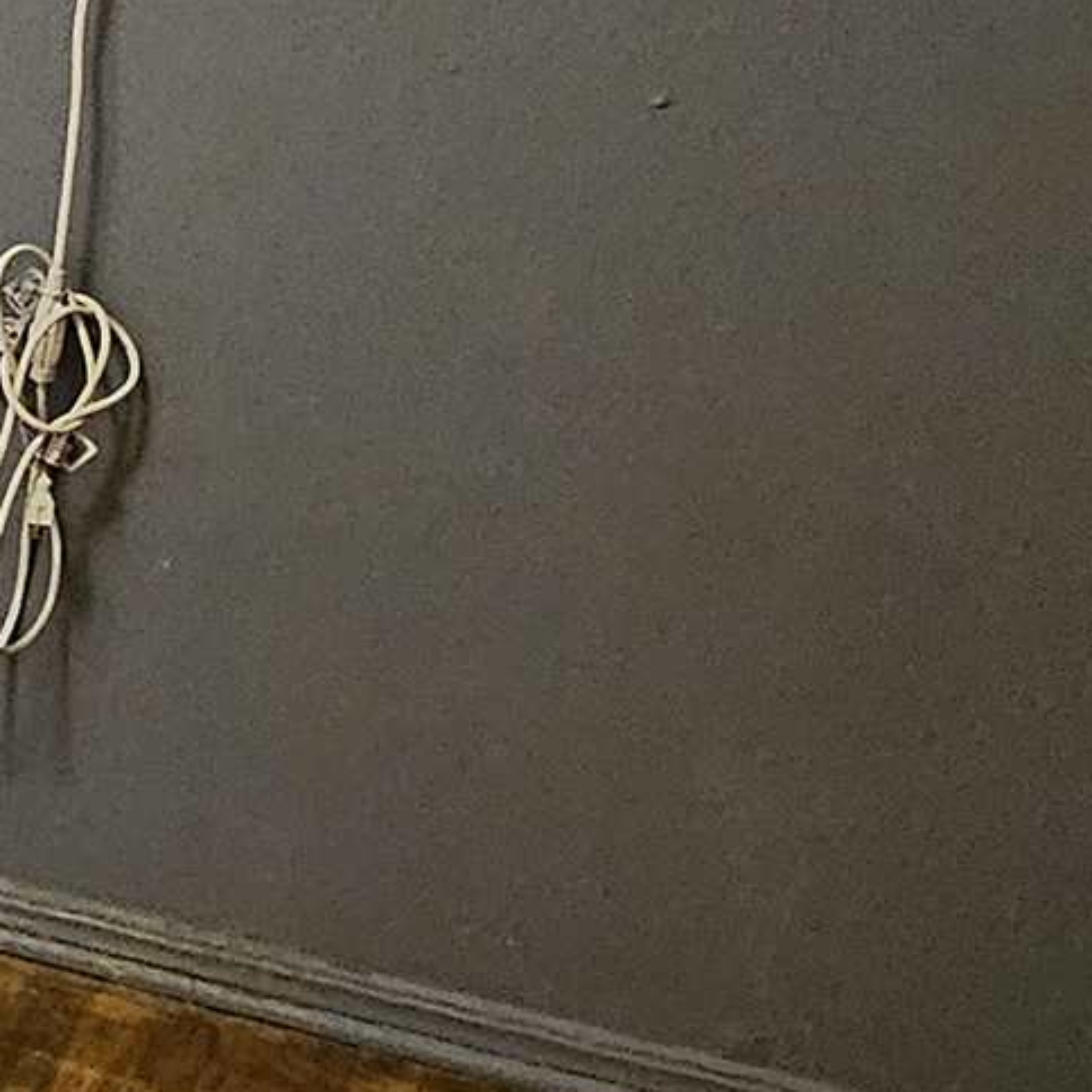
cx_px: -1029
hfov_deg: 17.6
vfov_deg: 23.3
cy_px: 214
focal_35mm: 73
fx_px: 2605
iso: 800
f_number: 2.2
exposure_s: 1/24
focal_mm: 2.2
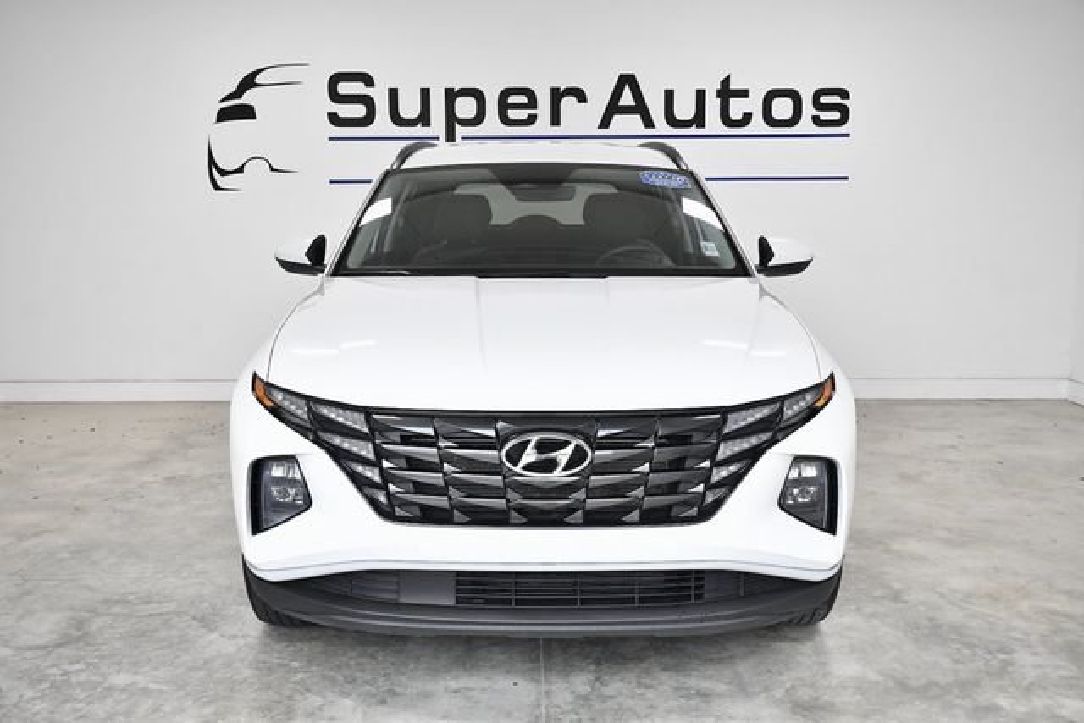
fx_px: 1175
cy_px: 362
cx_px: 542
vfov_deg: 34.2
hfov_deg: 49.5
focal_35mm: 39
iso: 2000
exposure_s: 1/500
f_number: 5.6
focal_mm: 26
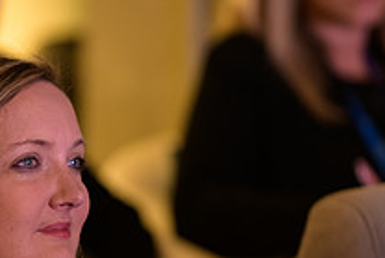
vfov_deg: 2.5
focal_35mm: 557
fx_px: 5961
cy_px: 227
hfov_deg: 3.7
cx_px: 31
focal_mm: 200
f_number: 3.2
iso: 1600
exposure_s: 1/60
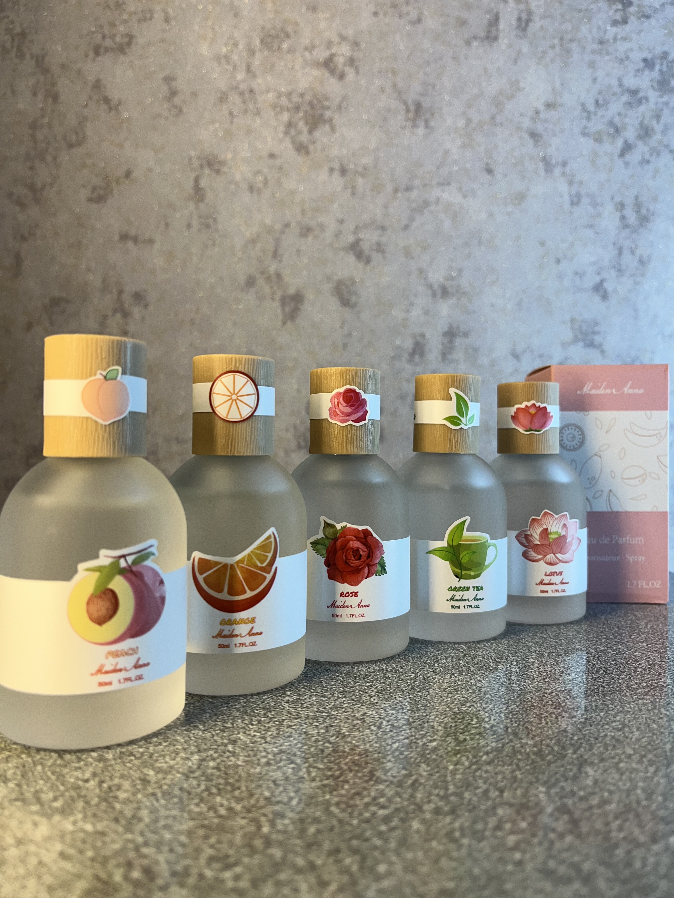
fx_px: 675
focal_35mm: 26
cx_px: 337
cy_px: 449
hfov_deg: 53.1
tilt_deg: -0.4
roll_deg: -1.0
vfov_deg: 67.3
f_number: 1.6
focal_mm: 5.1
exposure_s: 1/100
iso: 50
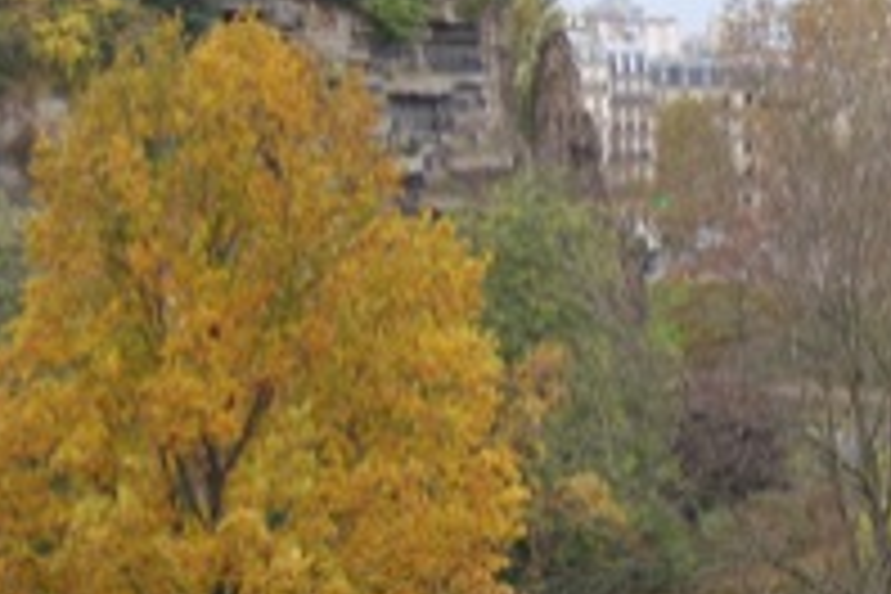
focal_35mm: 126
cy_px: 299
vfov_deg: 10.9
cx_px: 842
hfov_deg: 16.0
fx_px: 3118
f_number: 4.2
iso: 200
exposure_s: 1/30
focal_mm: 26
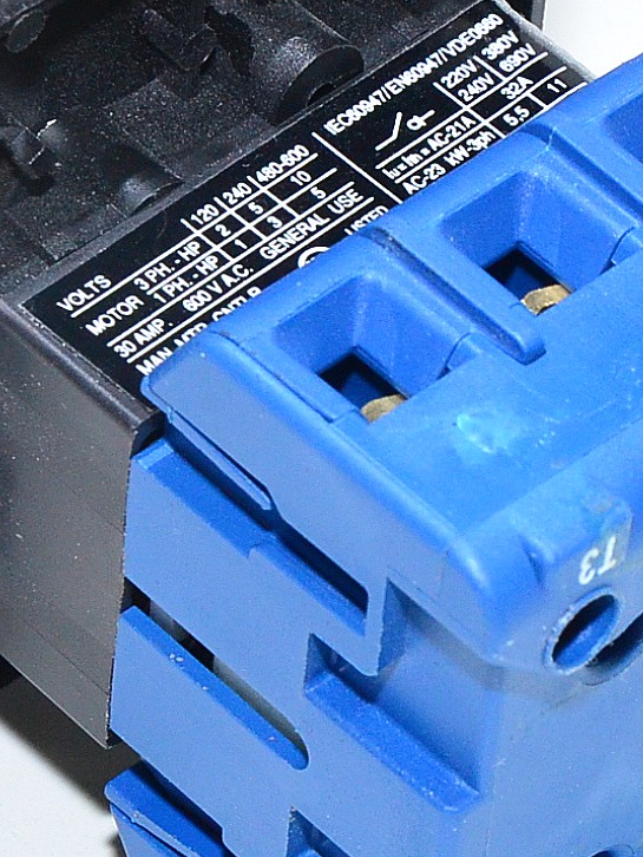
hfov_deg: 2.9
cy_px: 387
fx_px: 12689
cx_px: 179
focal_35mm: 513
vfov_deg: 3.9
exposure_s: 1/50
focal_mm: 105
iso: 1600
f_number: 16
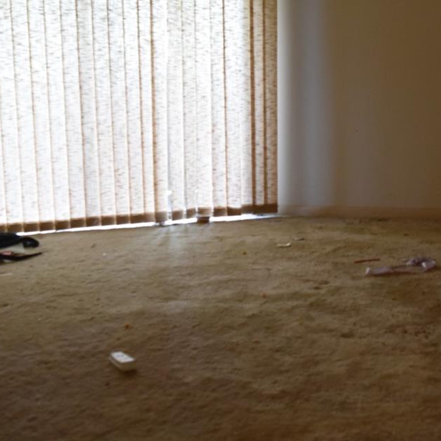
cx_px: 381
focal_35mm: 58
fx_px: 836
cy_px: 204
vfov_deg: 29.5
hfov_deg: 28.6
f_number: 3.5
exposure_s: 1/60
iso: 900
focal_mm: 18
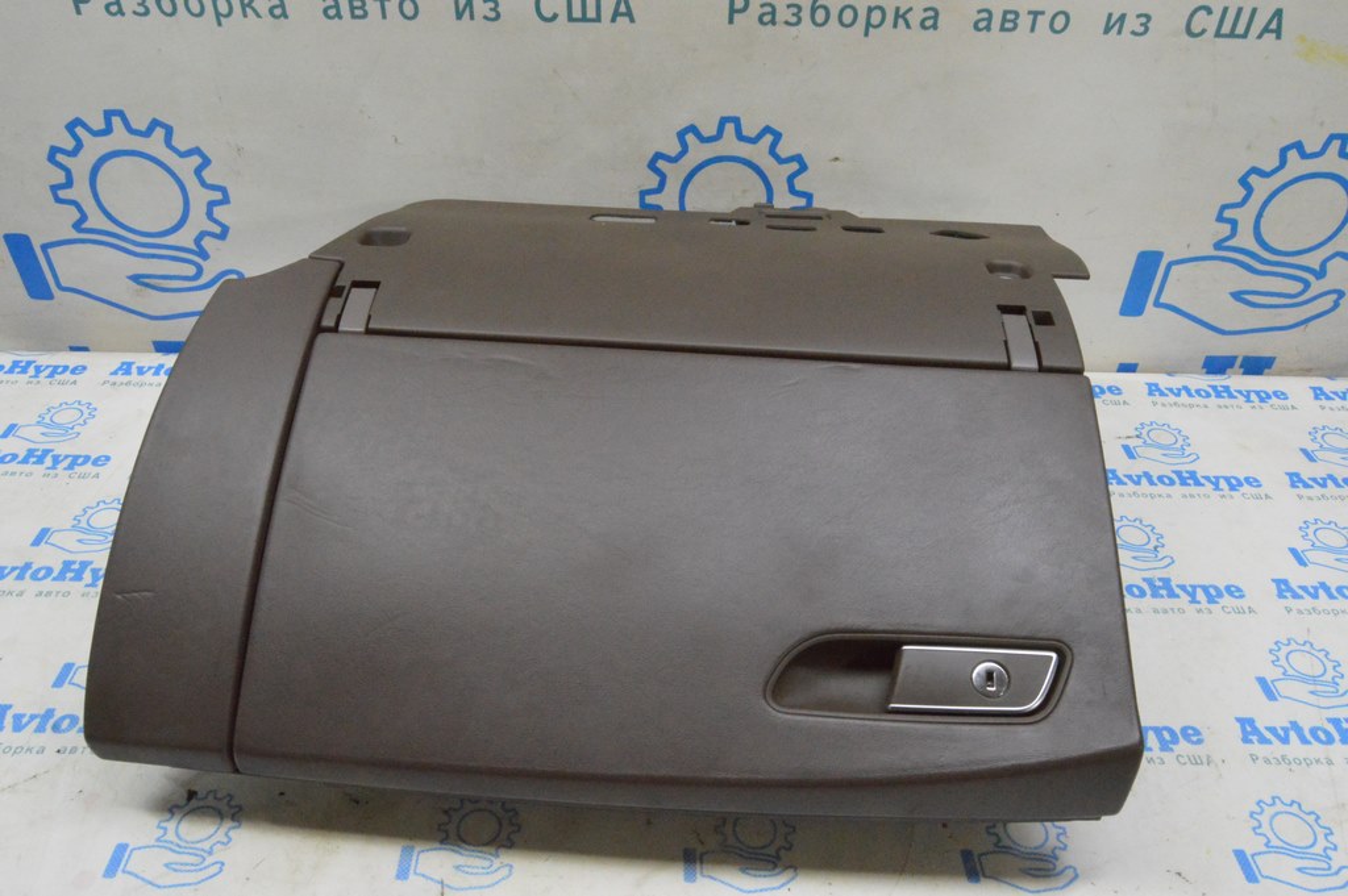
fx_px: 1010
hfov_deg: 67.4
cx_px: 674
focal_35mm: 27
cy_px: 448
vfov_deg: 47.9
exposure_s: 1/20
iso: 6400
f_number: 20
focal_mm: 18
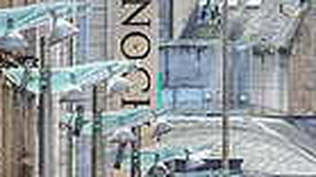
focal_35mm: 1280
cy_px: 448
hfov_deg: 1.7
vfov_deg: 0.9
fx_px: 10719
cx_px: -8
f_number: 5.6
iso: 500
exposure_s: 1/500
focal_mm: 200
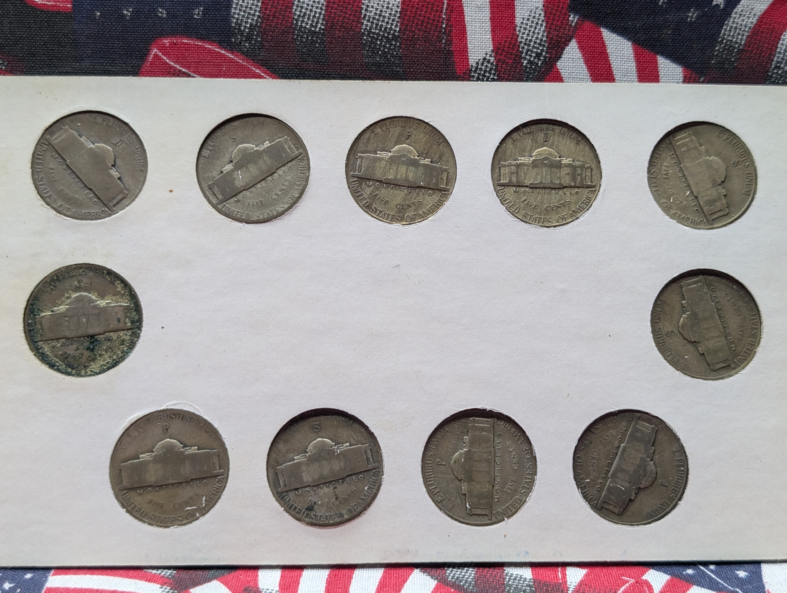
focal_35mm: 49
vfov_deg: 29.7
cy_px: 296
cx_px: 394
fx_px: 1116
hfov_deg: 38.9
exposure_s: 1/33
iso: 22
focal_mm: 6.9
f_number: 1.68
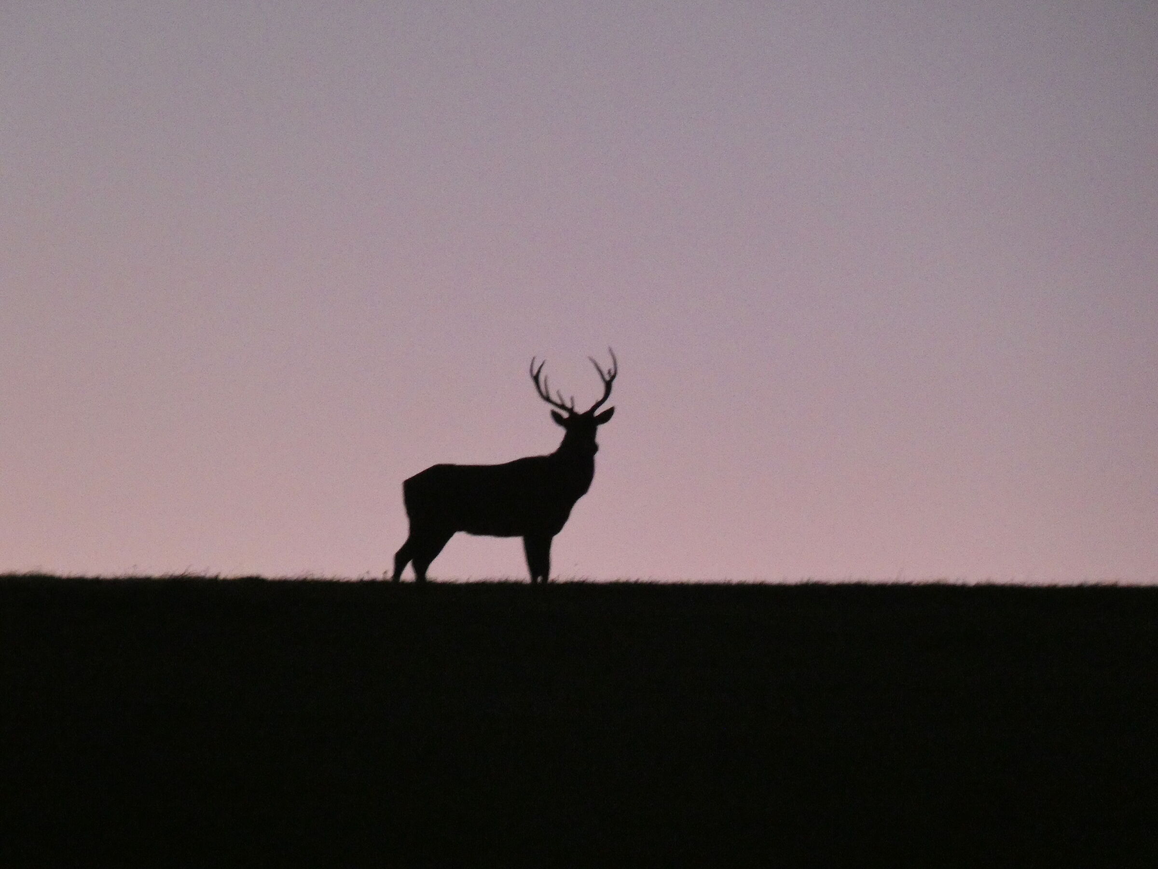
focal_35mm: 515
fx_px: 17228
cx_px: 579
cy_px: 434
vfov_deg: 2.9
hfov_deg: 3.8
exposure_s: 1/15
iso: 1600
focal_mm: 92.3
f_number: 5.6
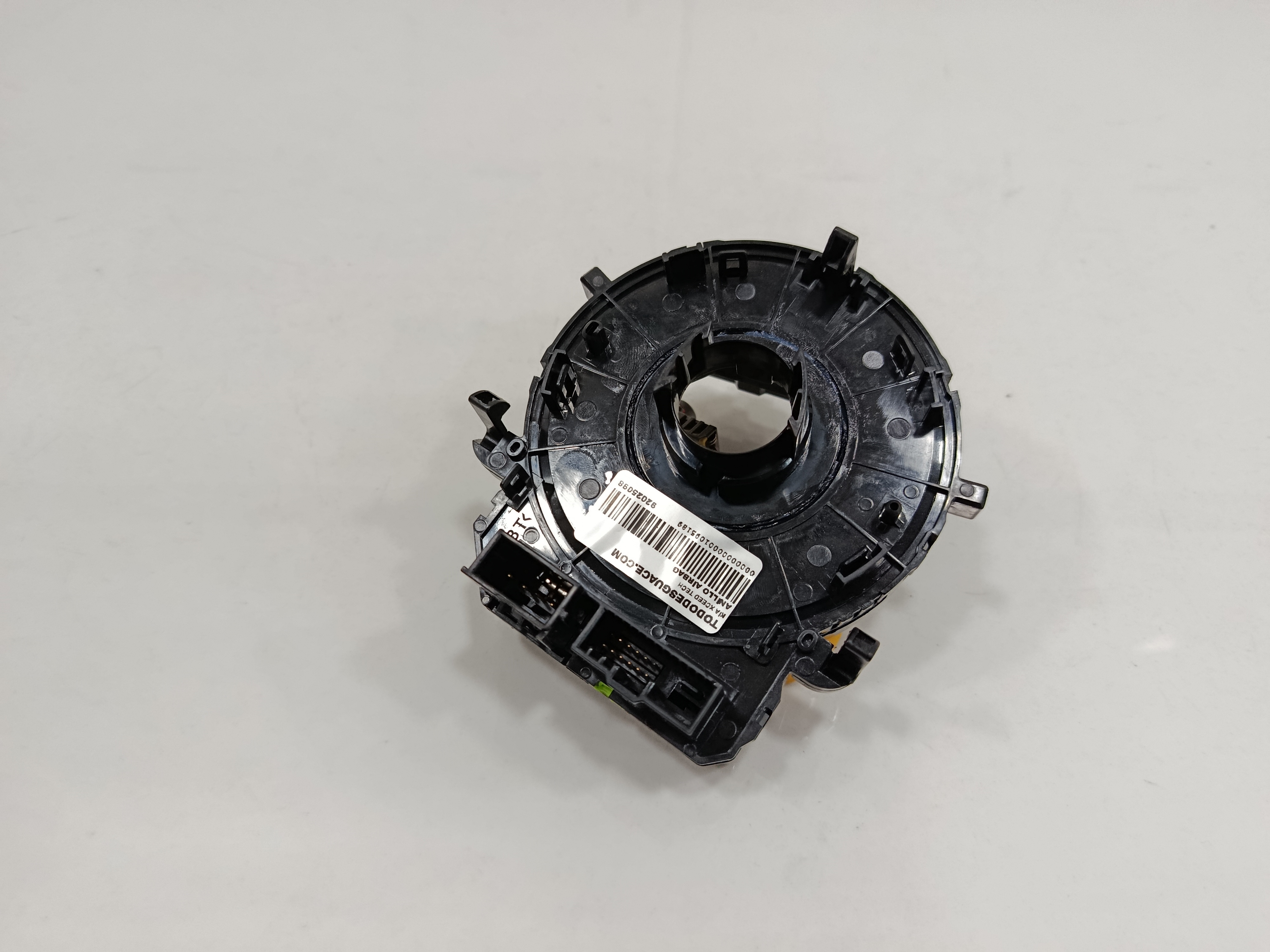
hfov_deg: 71.6
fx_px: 881
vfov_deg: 56.8
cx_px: 635
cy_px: 476
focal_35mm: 24
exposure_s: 1/100
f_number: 1.7
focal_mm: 5.24
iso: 879
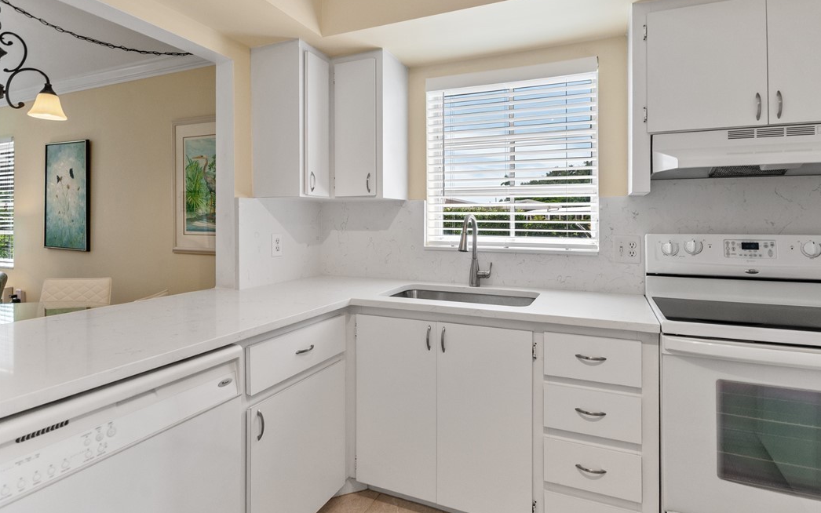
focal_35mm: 18
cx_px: 423
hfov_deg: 90.2
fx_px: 409
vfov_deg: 64.2
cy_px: 274
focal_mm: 11.5
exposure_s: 1/15
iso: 200
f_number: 8
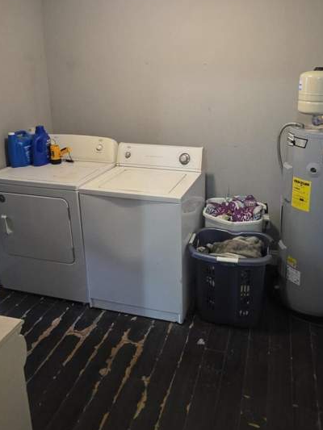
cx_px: 202
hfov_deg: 52.5
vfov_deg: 66.2
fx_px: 323
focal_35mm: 26
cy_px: 159
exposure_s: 1/60
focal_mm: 2.2
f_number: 1.9
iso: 640
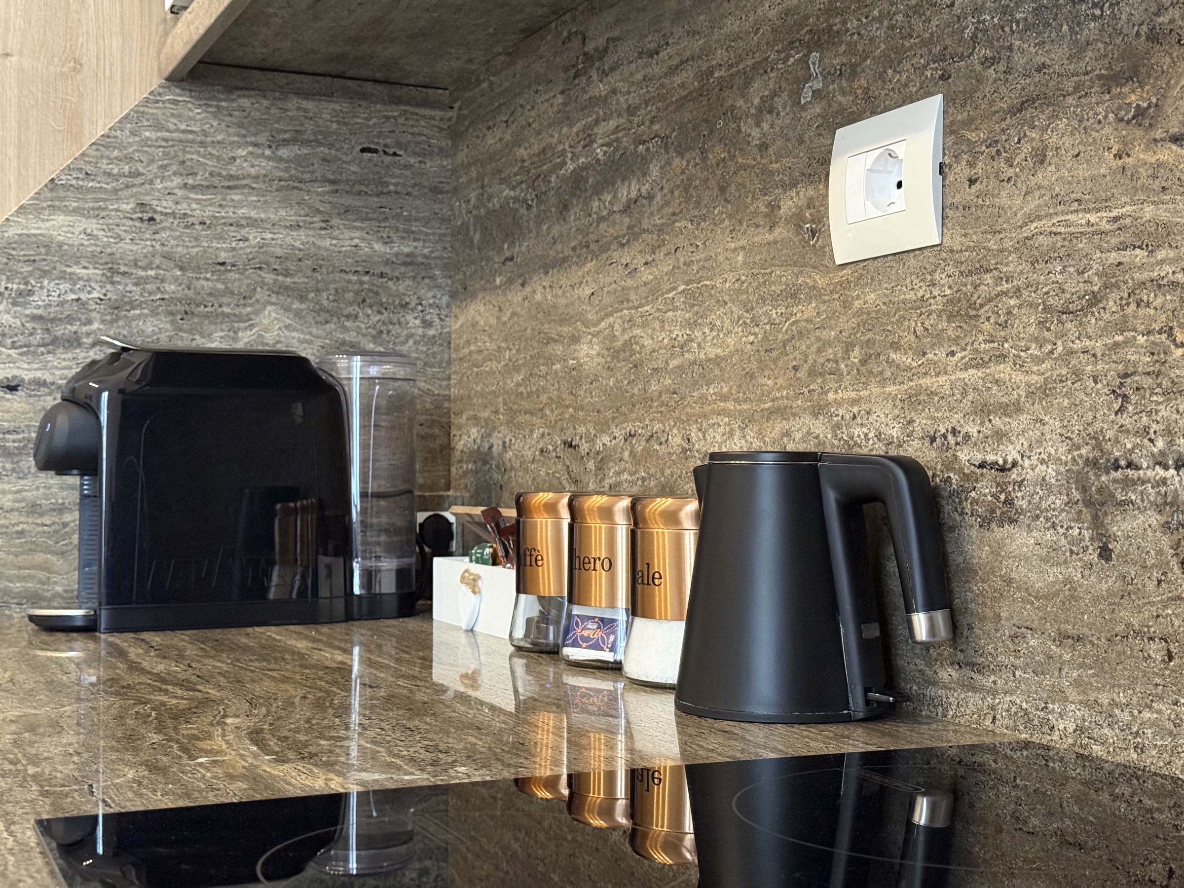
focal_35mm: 48
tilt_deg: -0.4
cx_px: 592
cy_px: 444
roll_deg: +0.3
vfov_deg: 30.3
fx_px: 1642
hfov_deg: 39.7
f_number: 1.78
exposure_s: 1/25
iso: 500
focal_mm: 6.76
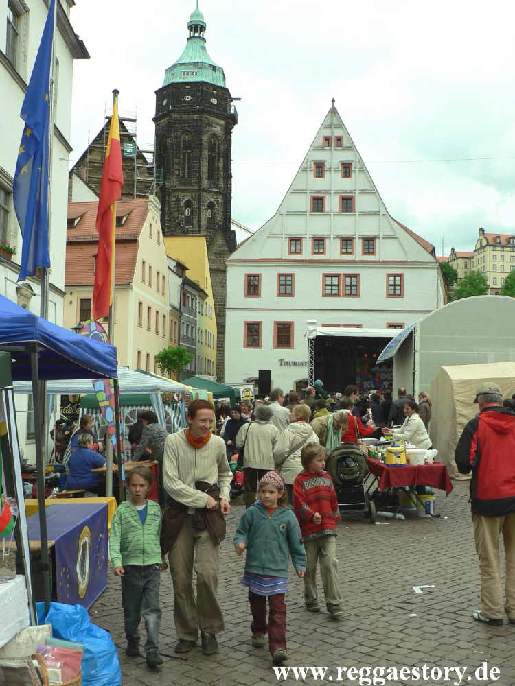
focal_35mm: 42
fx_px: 833
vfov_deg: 44.8
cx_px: 258
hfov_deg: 34.3
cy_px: 343
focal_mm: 7.1
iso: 64
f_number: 4
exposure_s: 1/200
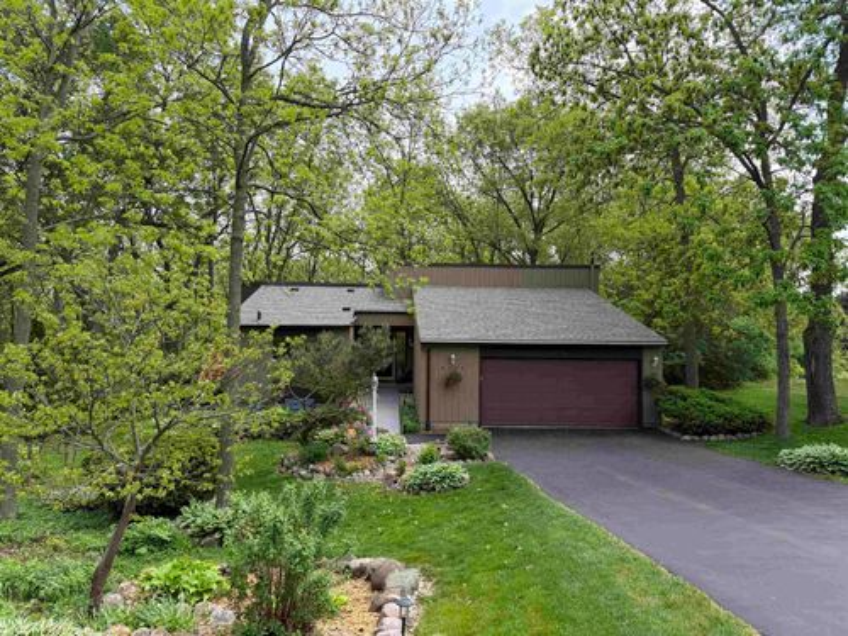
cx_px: 424
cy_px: 318
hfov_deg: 71.6
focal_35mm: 24
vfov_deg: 56.8
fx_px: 588
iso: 100
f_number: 1.78
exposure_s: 1/1585
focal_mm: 6.76
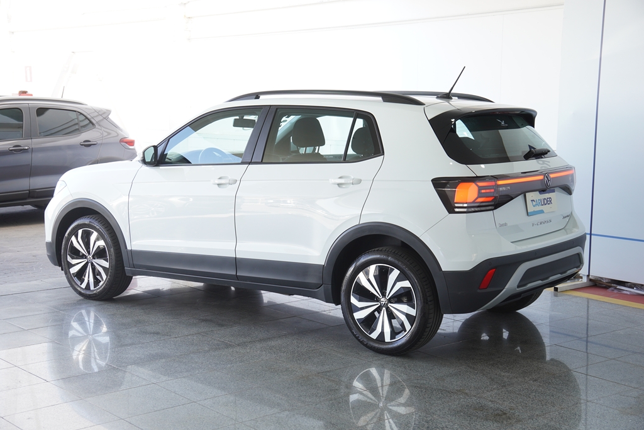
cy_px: 215
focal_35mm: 52
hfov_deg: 37.8
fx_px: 939
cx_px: 322
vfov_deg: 25.8
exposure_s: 1/80
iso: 200
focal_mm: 35
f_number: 4
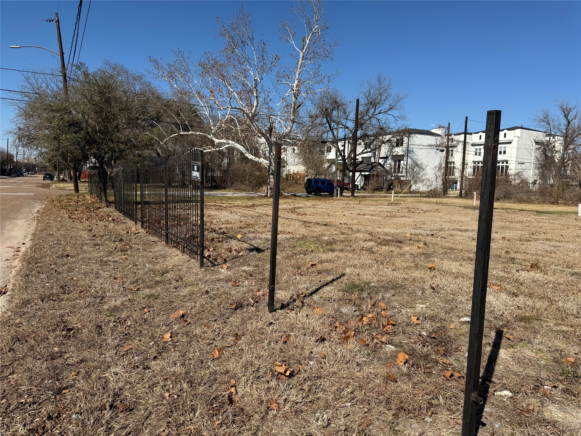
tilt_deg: -5.2
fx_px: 403
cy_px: 218
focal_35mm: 24
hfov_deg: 71.6
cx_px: 290
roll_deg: -2.0
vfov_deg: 56.8
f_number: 1.78
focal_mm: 6.76
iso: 80
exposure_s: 1/6173
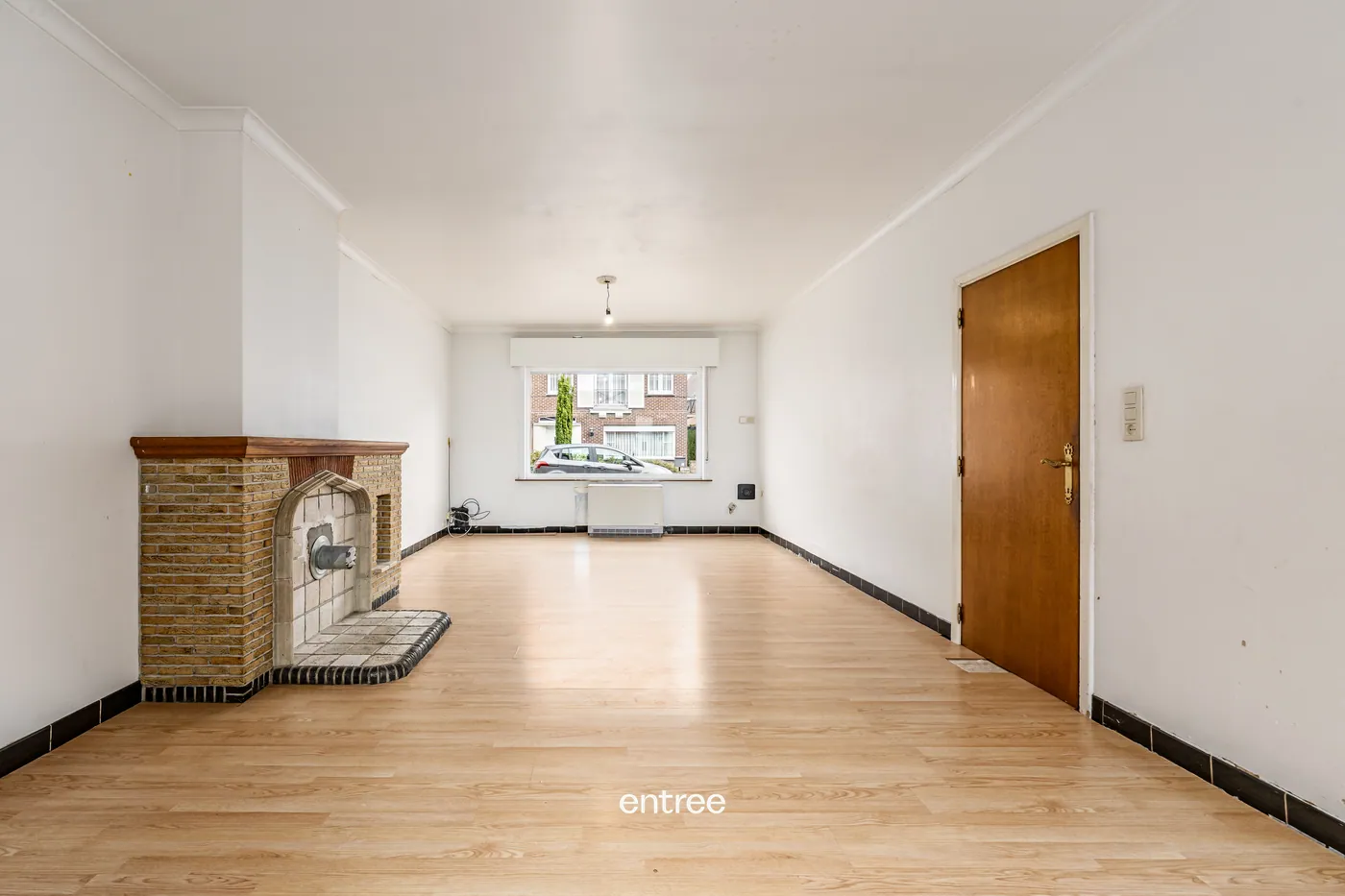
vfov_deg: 81.2
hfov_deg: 104.3
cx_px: 672
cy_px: 448
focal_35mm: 14
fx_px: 523
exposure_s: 1/50
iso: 250
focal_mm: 14
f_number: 11
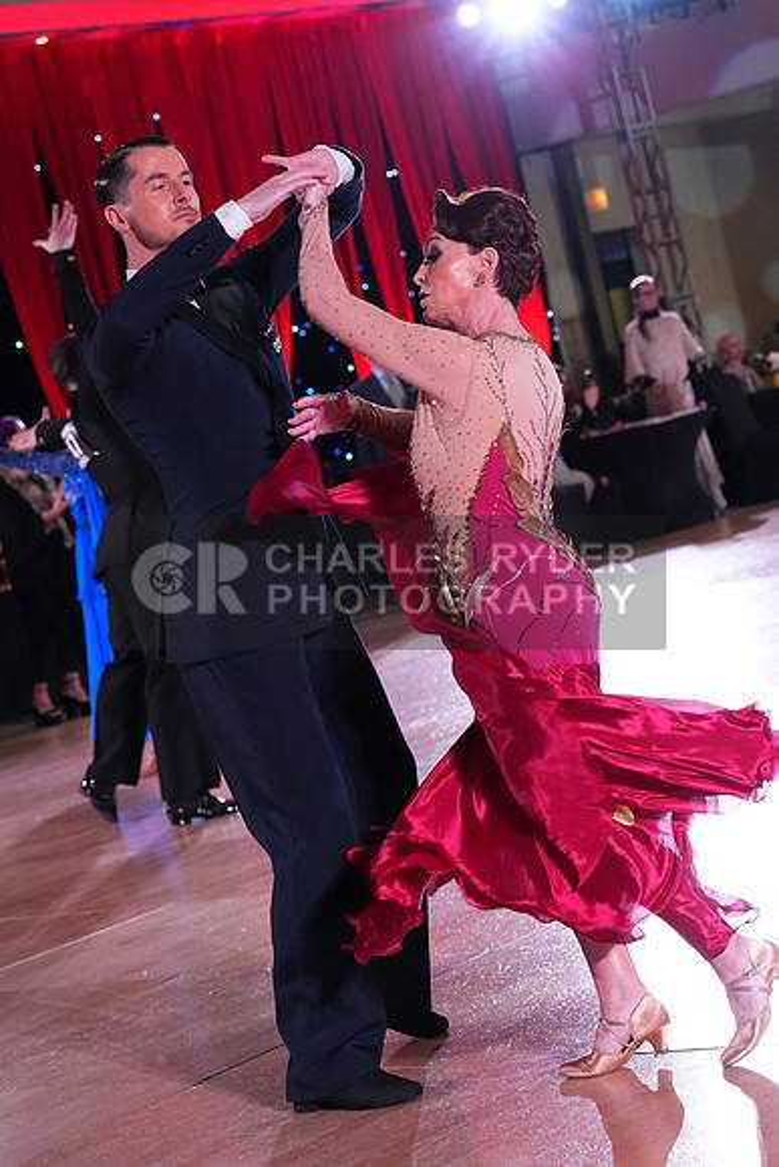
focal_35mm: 95
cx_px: 390
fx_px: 3081
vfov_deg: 21.5
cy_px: 584
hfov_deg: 14.4
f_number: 6.3
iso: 8000
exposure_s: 1/320
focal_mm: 95
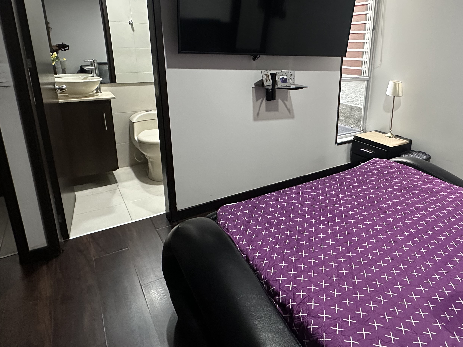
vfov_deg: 58.3
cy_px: 134
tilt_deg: -15.4
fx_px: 308
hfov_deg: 73.0
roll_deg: -1.2
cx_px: 281
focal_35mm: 23
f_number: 2.2
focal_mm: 2.22
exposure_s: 1/60
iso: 640
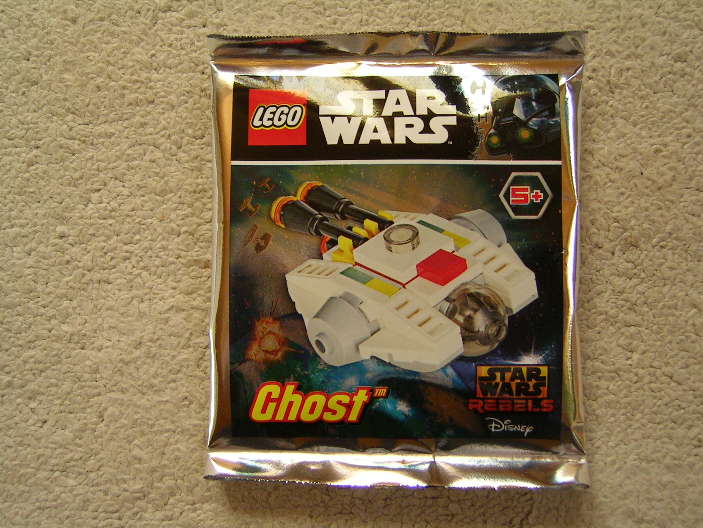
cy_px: 264
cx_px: 352
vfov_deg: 39.7
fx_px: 731
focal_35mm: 36
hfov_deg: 51.4
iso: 100
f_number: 2.8
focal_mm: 5.6
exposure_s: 1/53.3
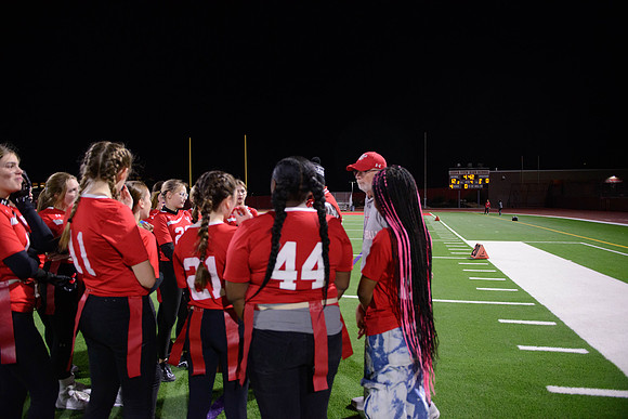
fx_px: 419
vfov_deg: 53.2
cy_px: 210
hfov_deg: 73.7
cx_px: 314
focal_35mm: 24
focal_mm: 24
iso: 3200
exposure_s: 1/320
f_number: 2.8
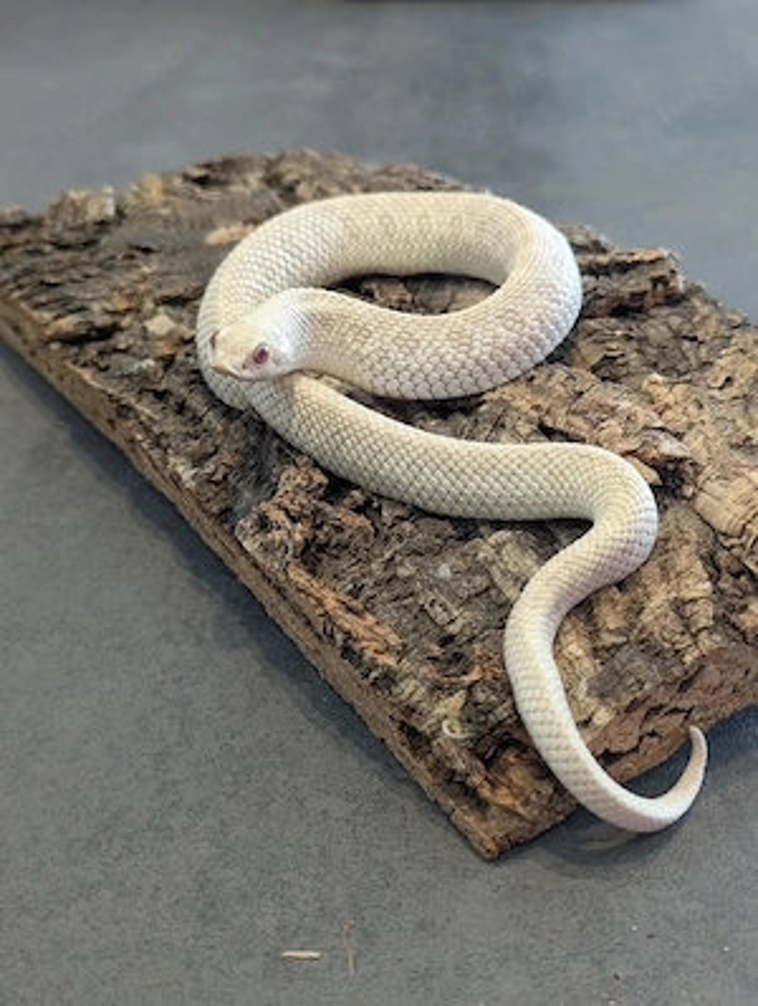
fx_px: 1397
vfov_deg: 39.6
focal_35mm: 48
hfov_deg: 30.4
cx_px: 379
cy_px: 503
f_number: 1.85
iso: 66
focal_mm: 6.81
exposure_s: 1/50.3
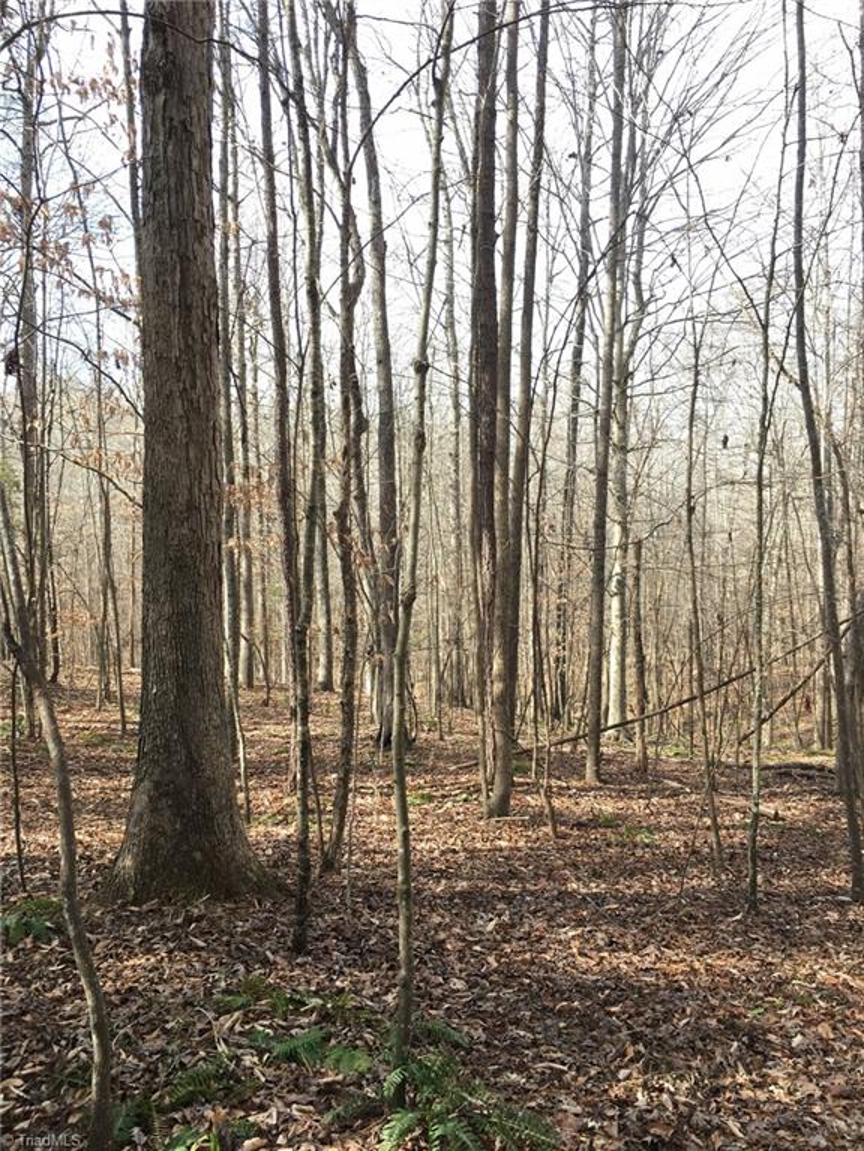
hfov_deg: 48.2
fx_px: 965
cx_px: 432
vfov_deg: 61.7
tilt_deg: -3.7
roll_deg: +0.4
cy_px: 576
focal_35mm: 29
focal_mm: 4.15
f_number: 2.2
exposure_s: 1/208
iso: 25
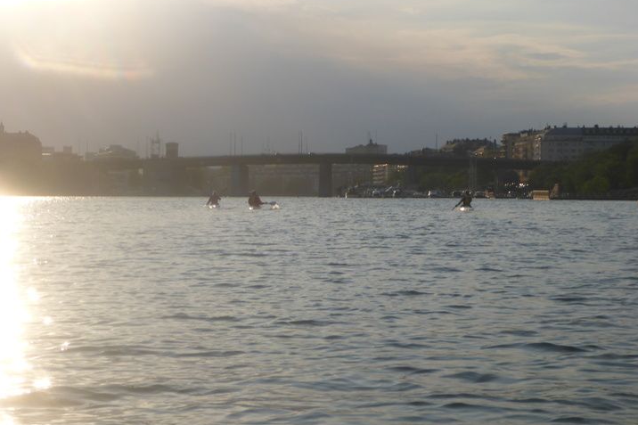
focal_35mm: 79
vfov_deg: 17.3
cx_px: 322
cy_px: 229
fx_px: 1400
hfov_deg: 25.7
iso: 100
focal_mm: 12.6
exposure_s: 1/800
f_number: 5.4
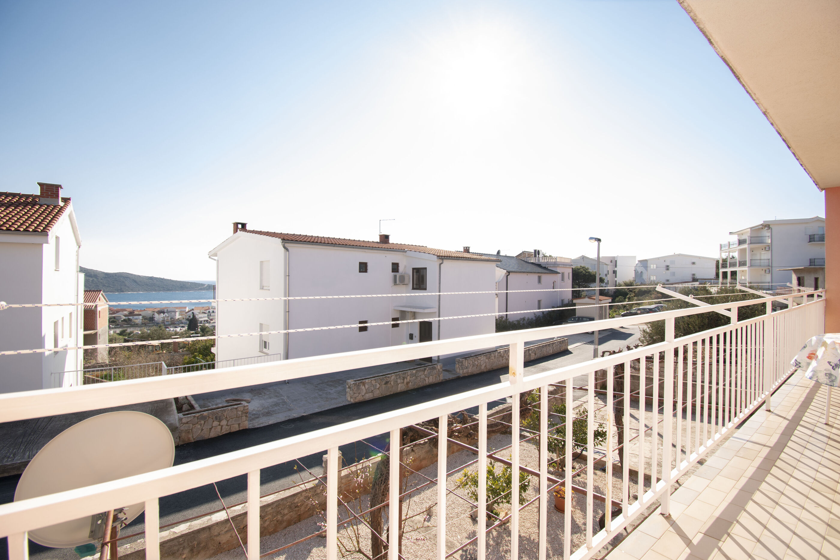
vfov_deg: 77.3
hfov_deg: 100.4
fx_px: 350
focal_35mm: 15
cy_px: 280
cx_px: 420
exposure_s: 1/200
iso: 100
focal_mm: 10
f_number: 5.6
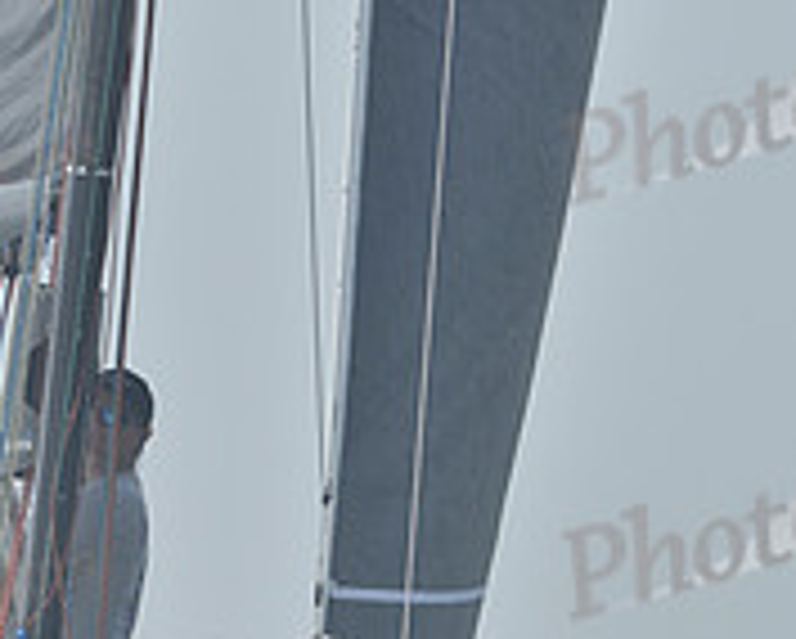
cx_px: 333
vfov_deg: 1.7
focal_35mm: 923
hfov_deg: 2.1
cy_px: 799
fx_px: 21769
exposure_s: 1/1000
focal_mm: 300
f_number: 9
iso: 280
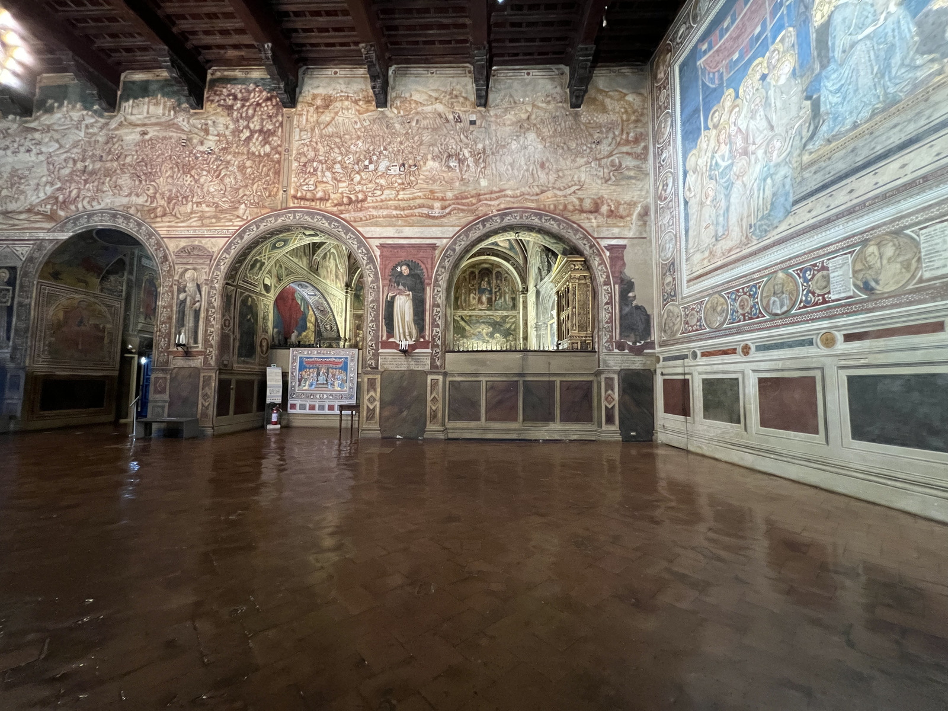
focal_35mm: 13
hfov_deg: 106.2
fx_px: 356
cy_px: 356
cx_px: 474
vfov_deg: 89.9
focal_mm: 1.57
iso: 800
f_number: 1.8
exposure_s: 1/33
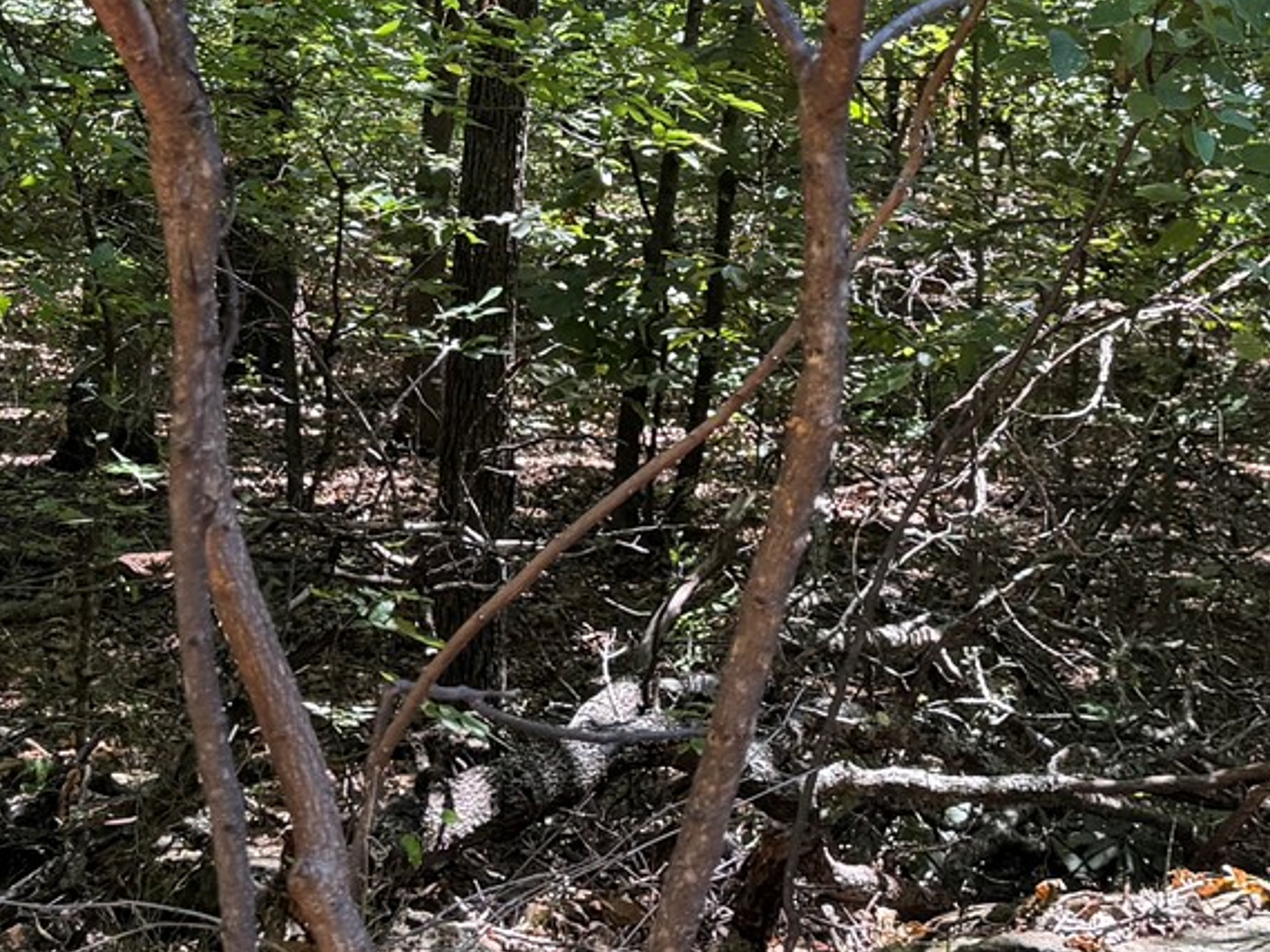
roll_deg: -0.7
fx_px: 2972
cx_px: 810
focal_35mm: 81
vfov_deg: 17.8
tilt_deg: -3.8
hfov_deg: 24.0
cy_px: 9
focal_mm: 6.76
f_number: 1.78
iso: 80
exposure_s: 1/264
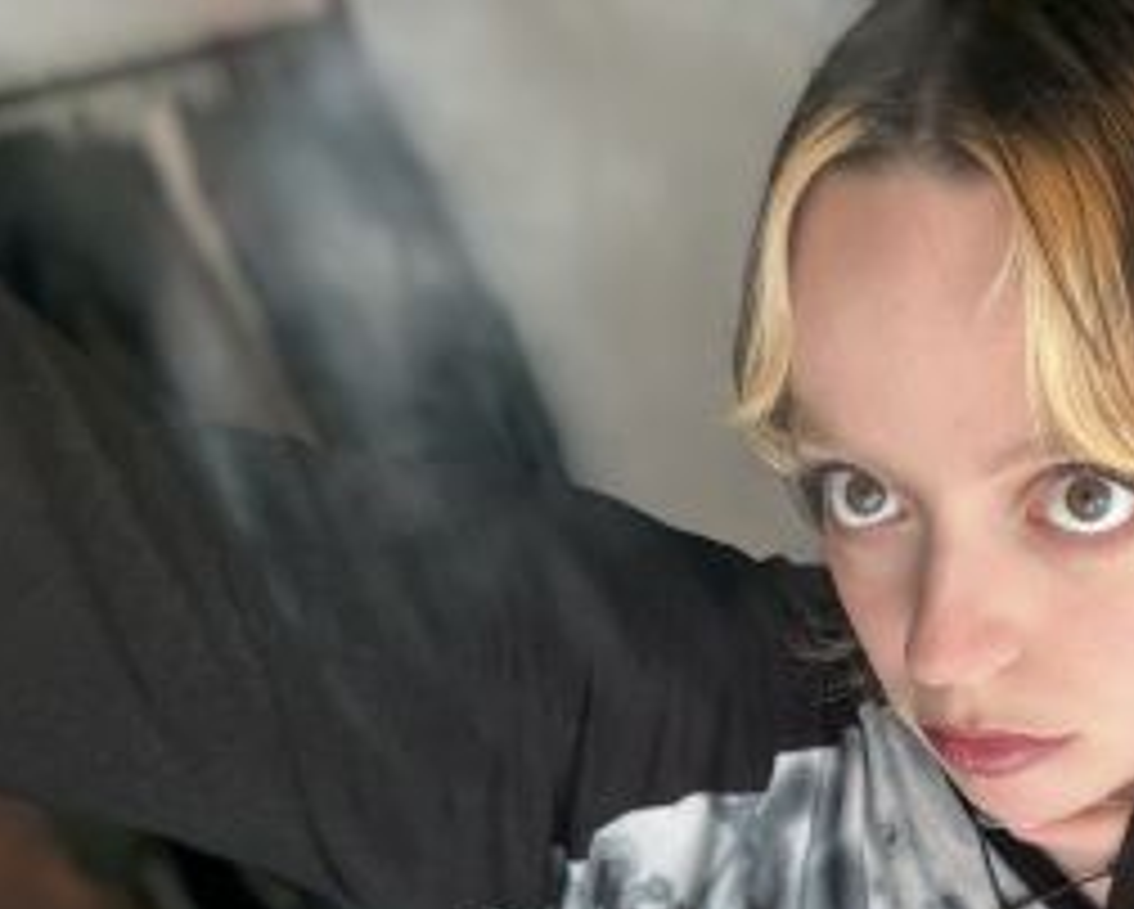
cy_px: 754
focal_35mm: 40
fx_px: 1344
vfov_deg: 35.9
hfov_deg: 43.4
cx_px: 922
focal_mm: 2.69
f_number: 1.9
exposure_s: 1/121
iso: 40
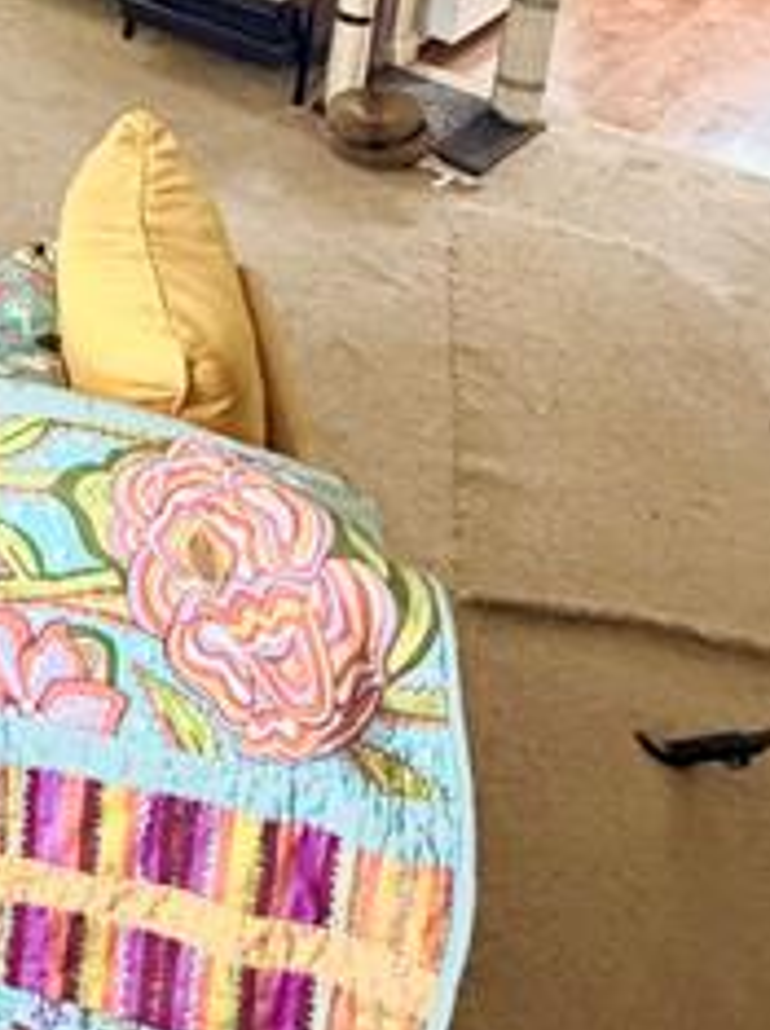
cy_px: -220
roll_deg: -2.1
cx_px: -251
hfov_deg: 26.4
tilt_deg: -12.5
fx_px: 1367
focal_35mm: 46
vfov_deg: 33.3
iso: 640
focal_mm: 2.22
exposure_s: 1/60
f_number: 2.2
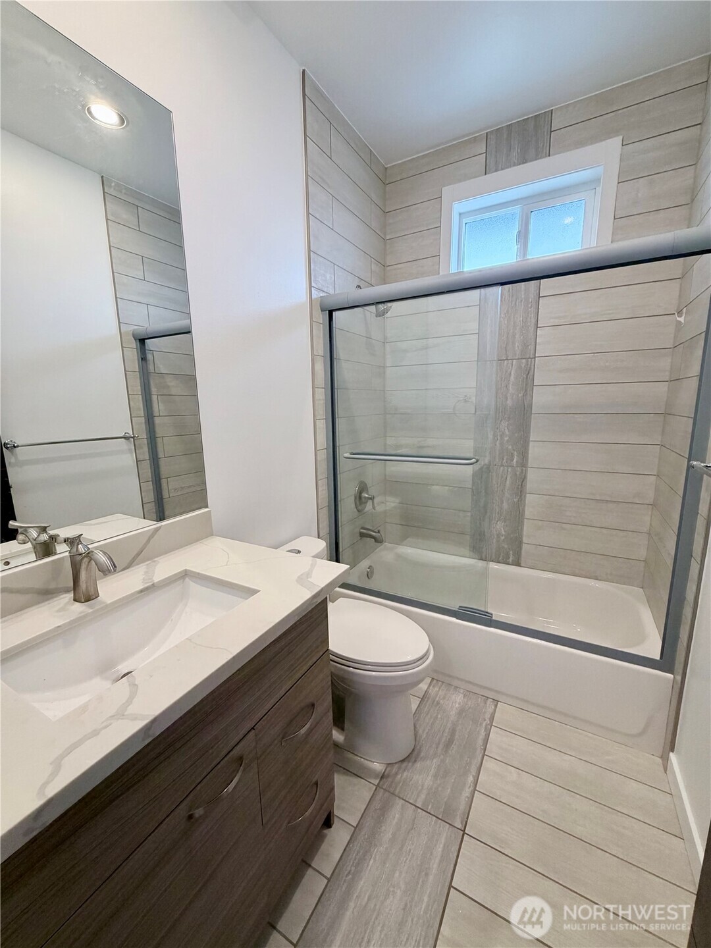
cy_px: 474
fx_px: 383
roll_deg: +0.2
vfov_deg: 102.1
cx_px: 356
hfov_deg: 85.7
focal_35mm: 14
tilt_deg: -10.1
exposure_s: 1/120
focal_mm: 2.22
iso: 320
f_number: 2.2
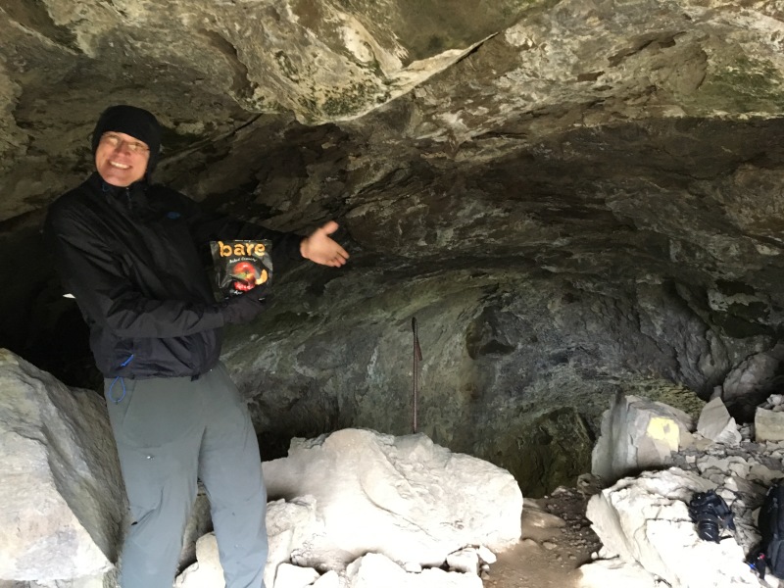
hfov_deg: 61.7
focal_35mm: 29
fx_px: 657
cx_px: 392
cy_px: 294
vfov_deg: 48.2
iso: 200
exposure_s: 1/30
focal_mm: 4.15
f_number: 2.2
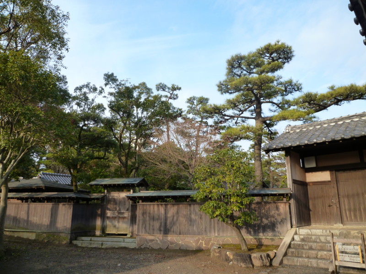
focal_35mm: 25
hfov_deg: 69.4
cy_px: 137
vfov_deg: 54.9
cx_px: 183
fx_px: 264
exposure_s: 1/160
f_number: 4
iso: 125
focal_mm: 4.5
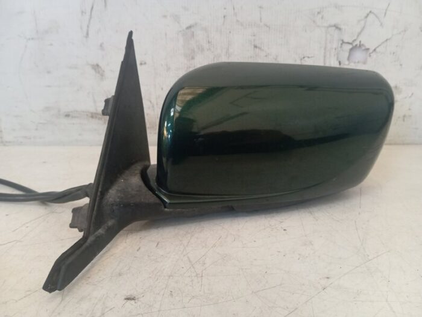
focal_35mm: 28
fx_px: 342
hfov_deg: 63.4
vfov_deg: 49.9
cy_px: 158
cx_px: 211
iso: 902
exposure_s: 1/33.3
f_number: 1.8
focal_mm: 4.22
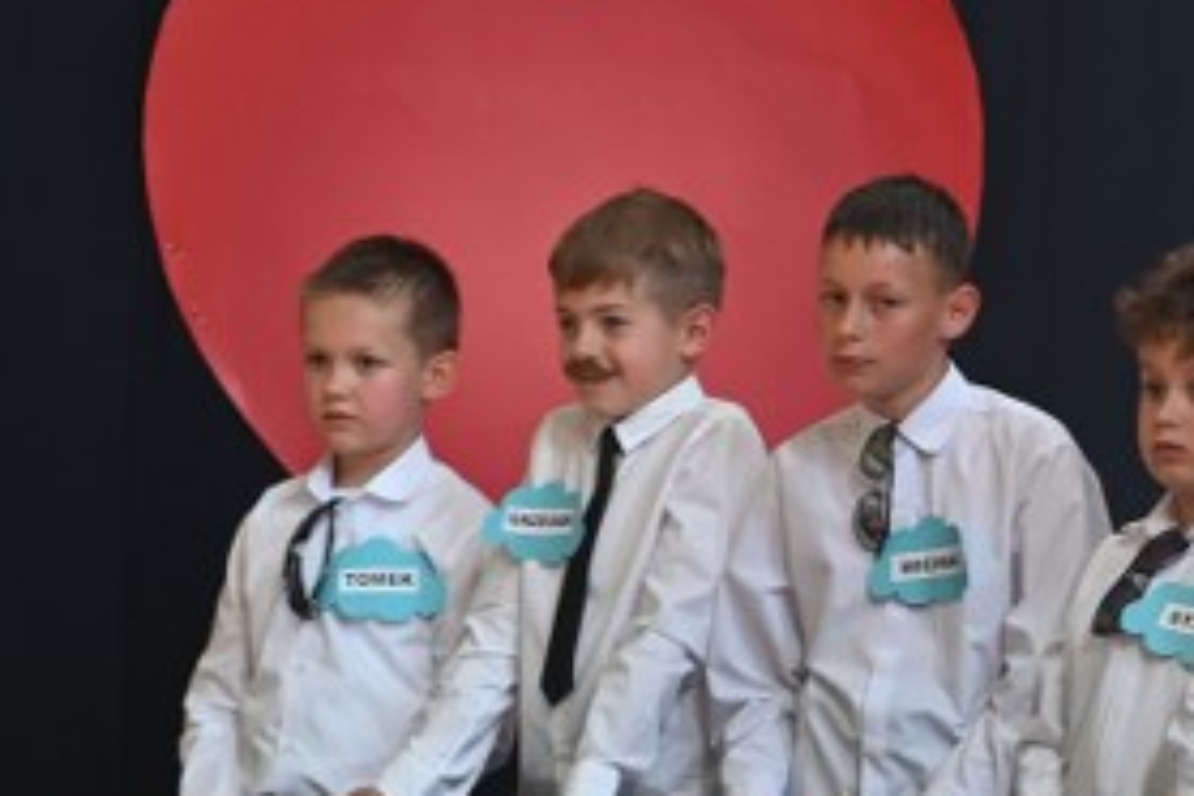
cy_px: 723
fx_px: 8722
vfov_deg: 5.2
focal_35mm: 263
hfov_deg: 7.8
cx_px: 1222
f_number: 2.8
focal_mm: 85
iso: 560
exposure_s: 1/125
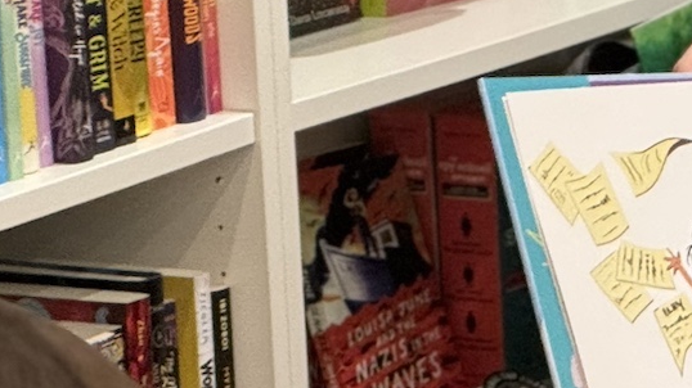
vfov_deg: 3.9
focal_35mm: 312
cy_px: 123
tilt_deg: -11.3
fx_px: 5722
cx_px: 1017
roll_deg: +1.1
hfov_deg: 6.8
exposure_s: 1/40
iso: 500
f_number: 2.8
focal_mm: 9
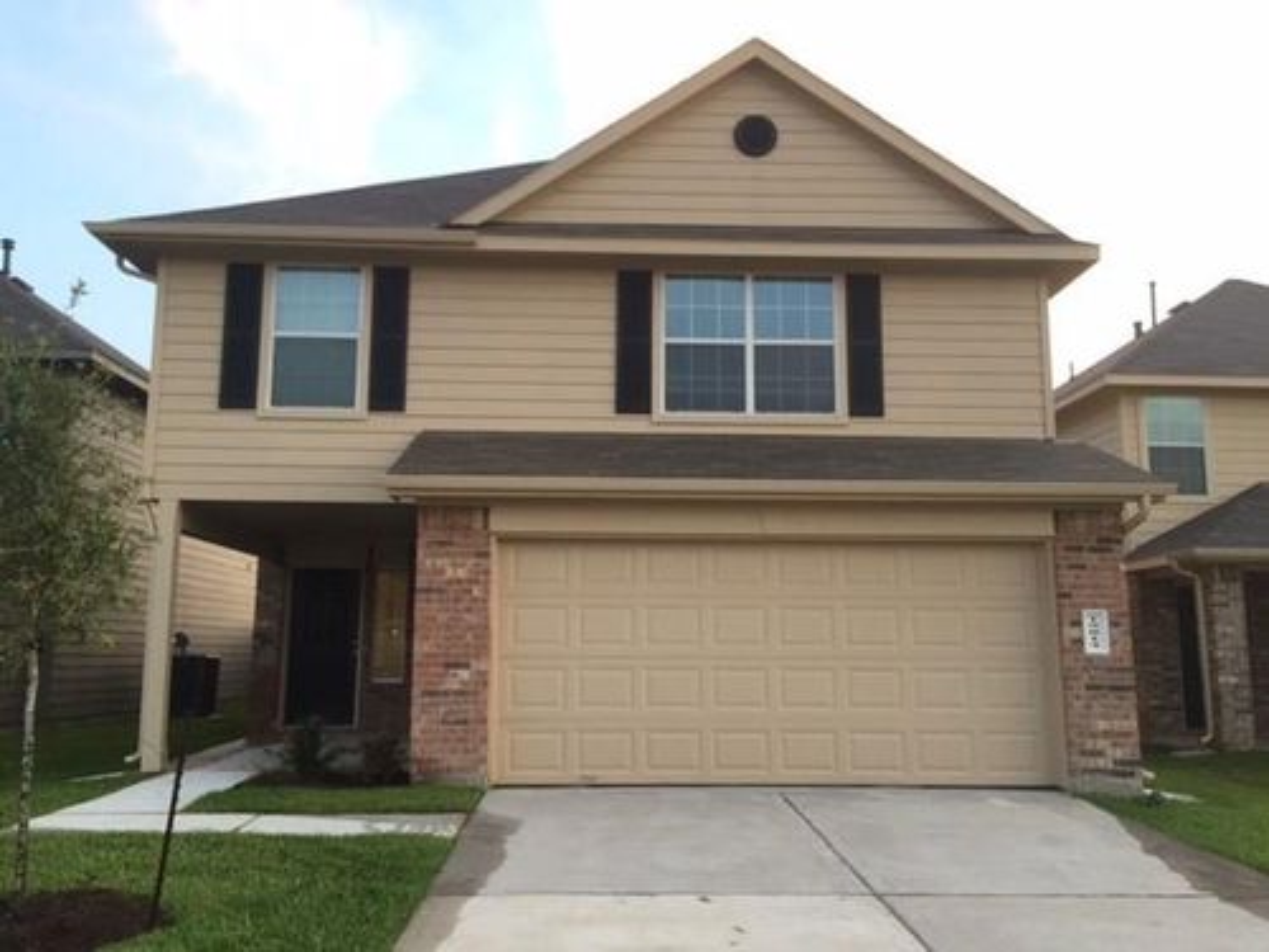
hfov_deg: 61.7
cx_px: 634
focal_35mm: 29
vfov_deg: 48.2
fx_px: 1063
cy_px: 476
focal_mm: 4.15
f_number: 2.2
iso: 125
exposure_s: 1/30
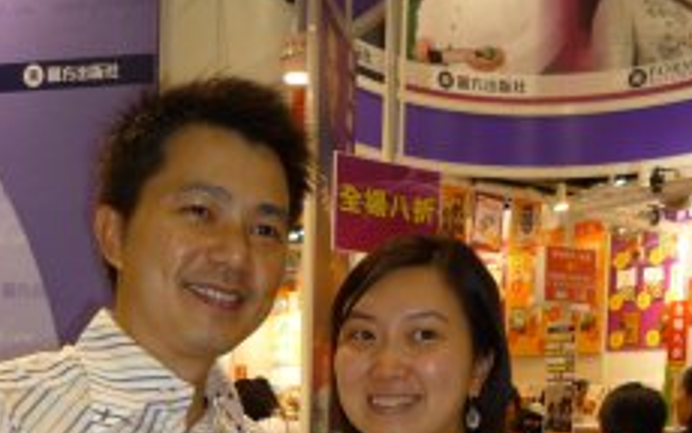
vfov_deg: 26.3
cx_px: 322
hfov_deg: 43.4
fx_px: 868
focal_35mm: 46
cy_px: 451
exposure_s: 1/30
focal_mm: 4.4
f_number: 2.8
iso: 100
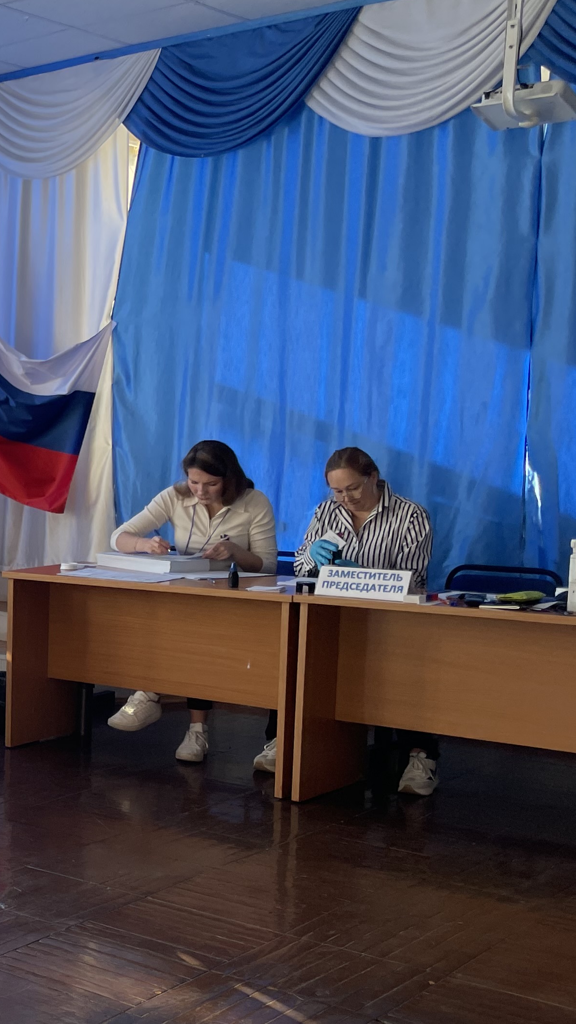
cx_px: -377
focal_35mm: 54
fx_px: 1466
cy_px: 612
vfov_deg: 38.3
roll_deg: +1.0
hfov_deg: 18.6
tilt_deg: -5.5
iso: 32
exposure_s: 1/142
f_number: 1.6
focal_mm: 4.2
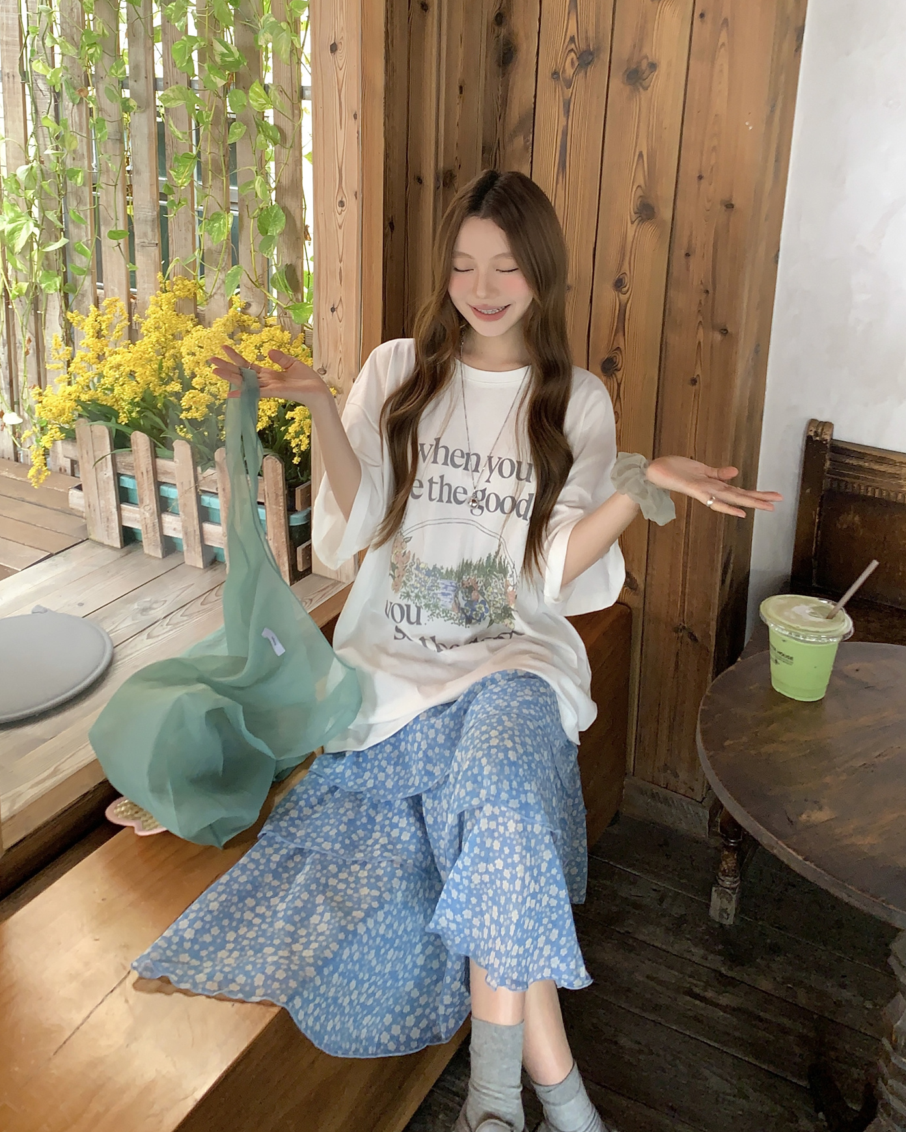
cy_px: 527
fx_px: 938
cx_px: 454
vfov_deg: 62.1
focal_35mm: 28
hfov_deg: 51.5
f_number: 1.8
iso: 100
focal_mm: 4.25
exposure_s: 1/60
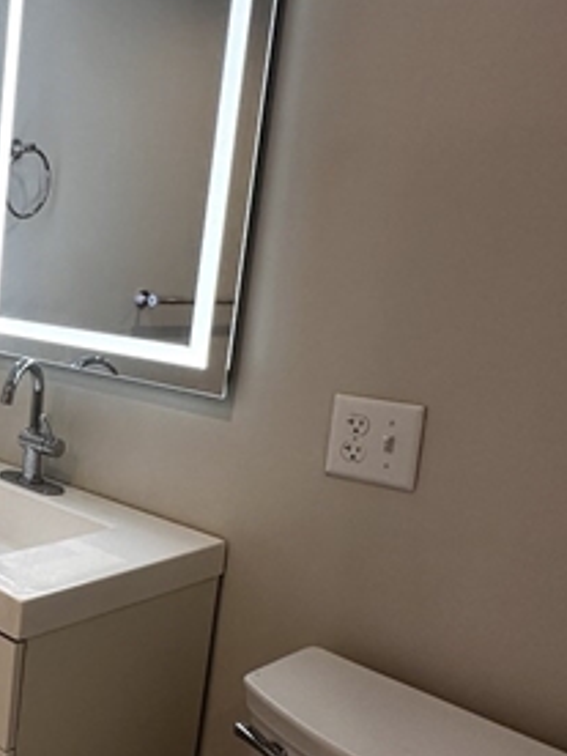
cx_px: -104
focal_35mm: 39
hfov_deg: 31.3
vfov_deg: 47.9
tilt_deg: -10.2
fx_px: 852
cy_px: 383
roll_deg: -3.6
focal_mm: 2.22
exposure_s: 1/120
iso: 100
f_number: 2.2
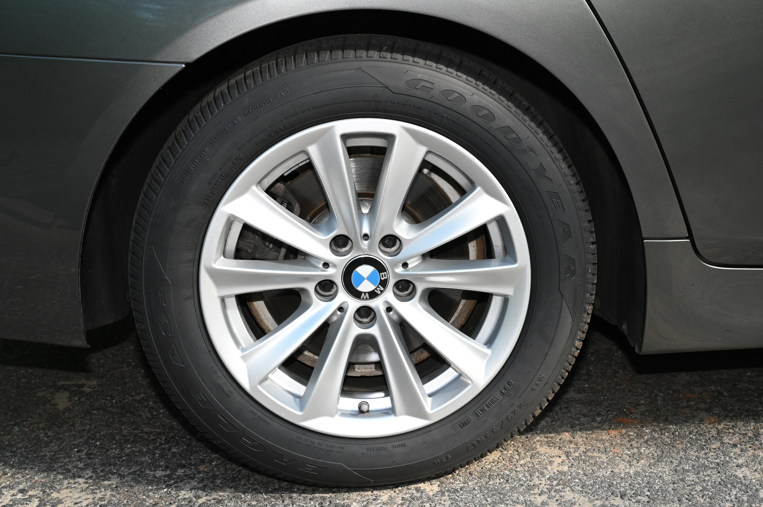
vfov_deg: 30.5
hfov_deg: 44.5
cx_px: 382
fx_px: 932
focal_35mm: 44
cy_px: 254
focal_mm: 44
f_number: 8
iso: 2500
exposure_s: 1/400
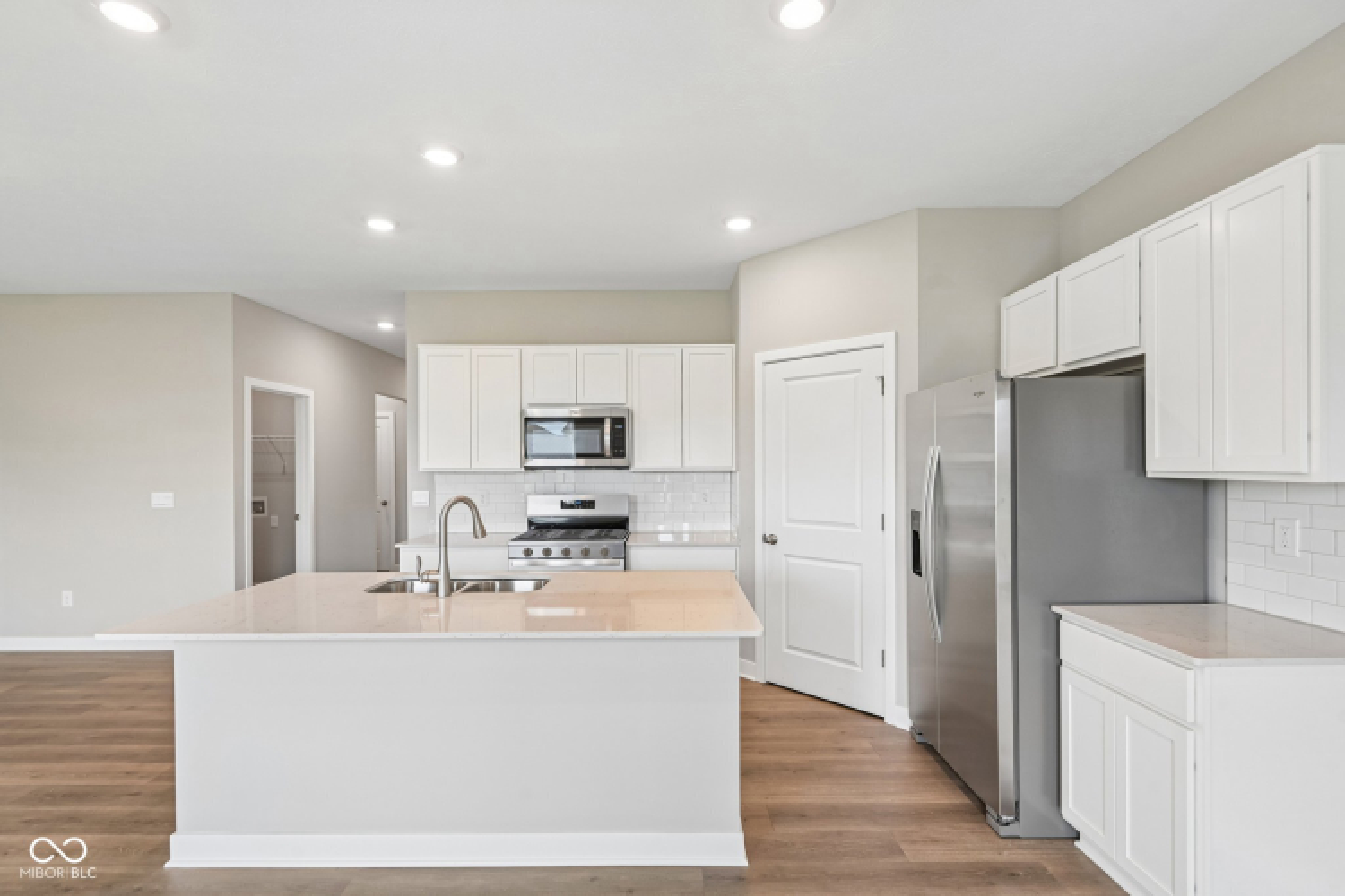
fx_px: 598
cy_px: 448
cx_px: 672
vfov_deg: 73.7
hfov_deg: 96.7
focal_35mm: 16
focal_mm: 16
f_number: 8
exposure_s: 1/15
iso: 125
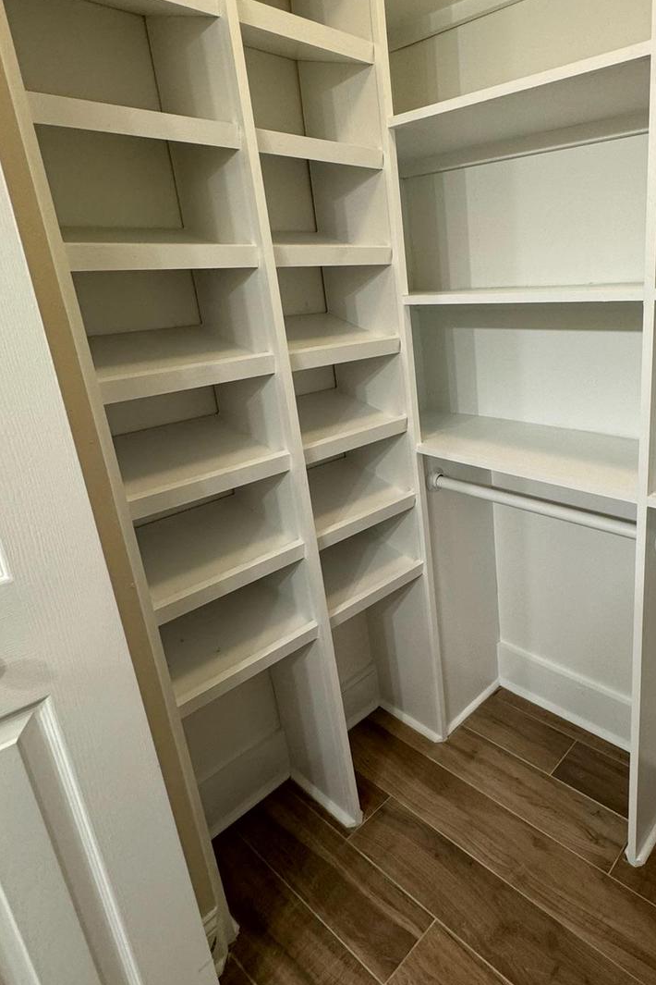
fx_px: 574
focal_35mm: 21
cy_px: 439
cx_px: 502
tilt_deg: -16.8
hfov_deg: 56.2
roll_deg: +2.2
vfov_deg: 80.9
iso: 160
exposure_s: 1/60
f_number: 2.2
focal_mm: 2.22
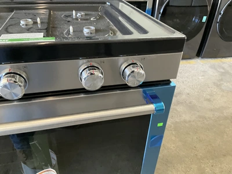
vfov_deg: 48.2
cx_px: 116
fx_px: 194
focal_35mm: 29
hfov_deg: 61.7
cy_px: 87
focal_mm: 3
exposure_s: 1/60
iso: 250
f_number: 1.8
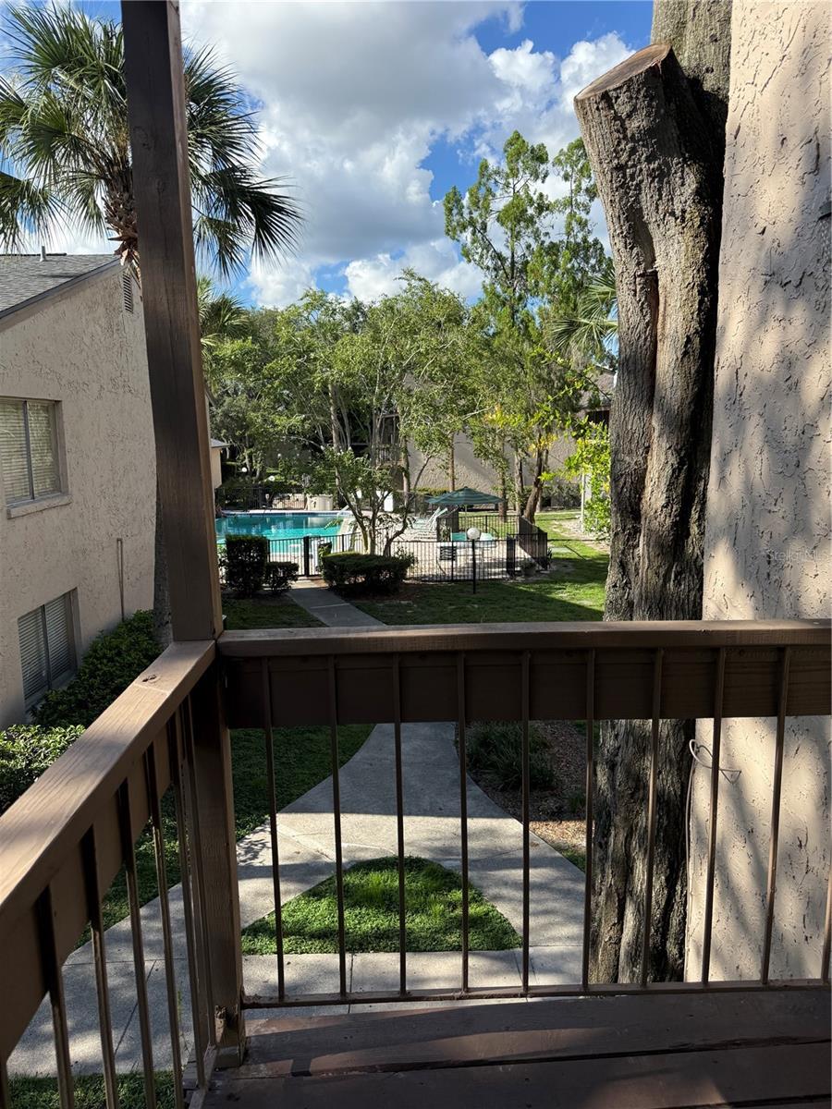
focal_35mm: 24
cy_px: 554
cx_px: 416
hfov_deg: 56.8
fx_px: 769
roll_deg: +0.7
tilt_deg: -9.4
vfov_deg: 71.6
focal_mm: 6.76
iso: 100
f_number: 1.78
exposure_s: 1/2445
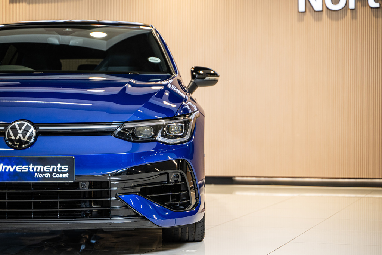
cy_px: 128
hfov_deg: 27.0
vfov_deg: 18.2
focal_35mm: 75
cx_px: 191
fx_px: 796
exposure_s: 1/200
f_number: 2.8
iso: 640
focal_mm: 75
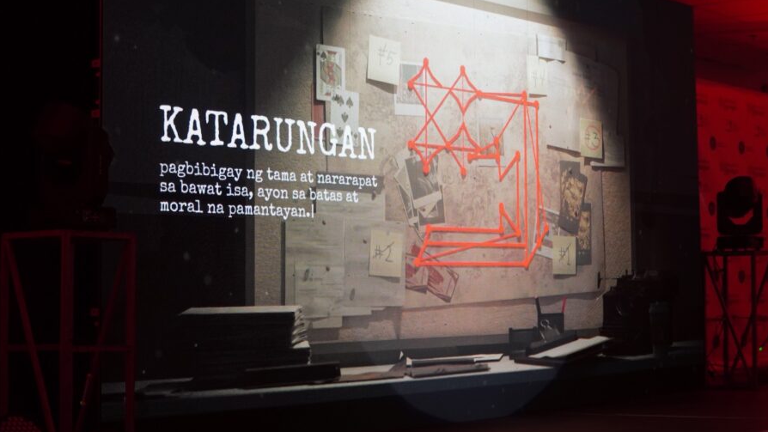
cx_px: 388
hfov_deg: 31.6
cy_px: 152
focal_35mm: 67
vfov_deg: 18.1
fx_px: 1356
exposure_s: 1/160
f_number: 4
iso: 1000
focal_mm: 37
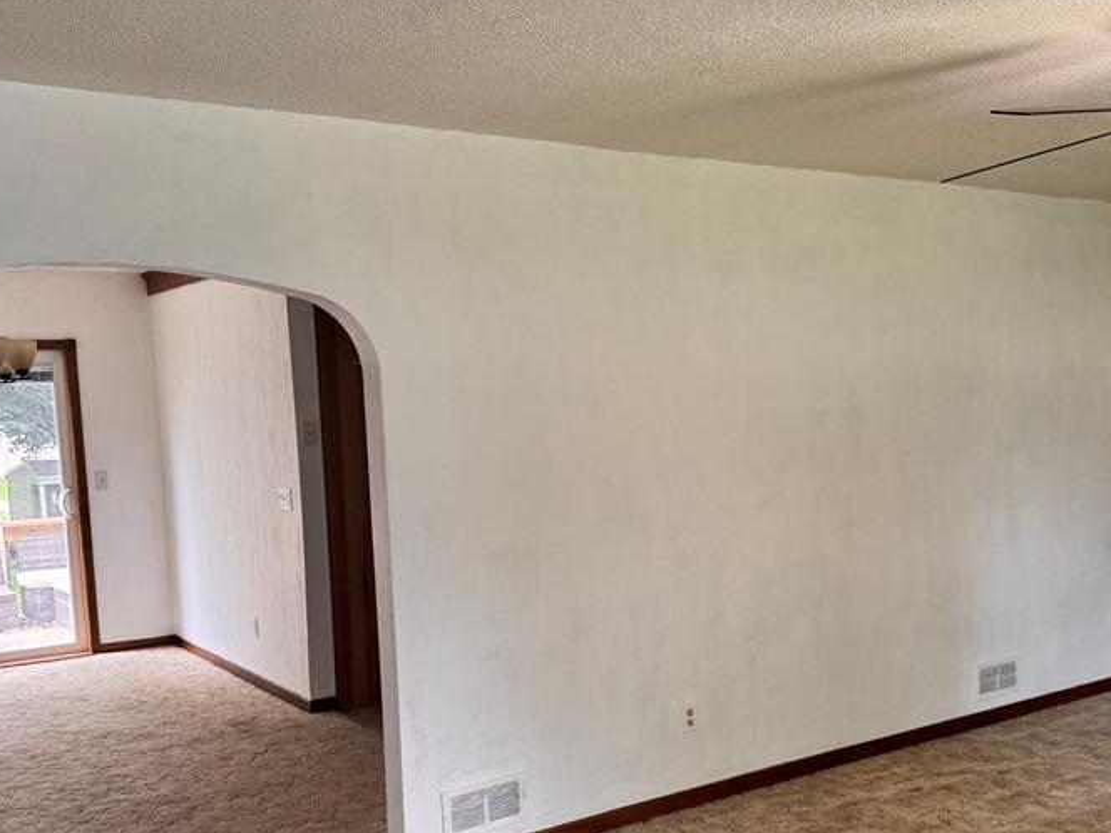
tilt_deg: -7.3
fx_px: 1188
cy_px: 540
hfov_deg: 50.0
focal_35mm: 37
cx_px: 616
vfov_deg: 38.3
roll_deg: +1.4
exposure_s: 1/120
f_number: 1.78
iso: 160
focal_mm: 6.76
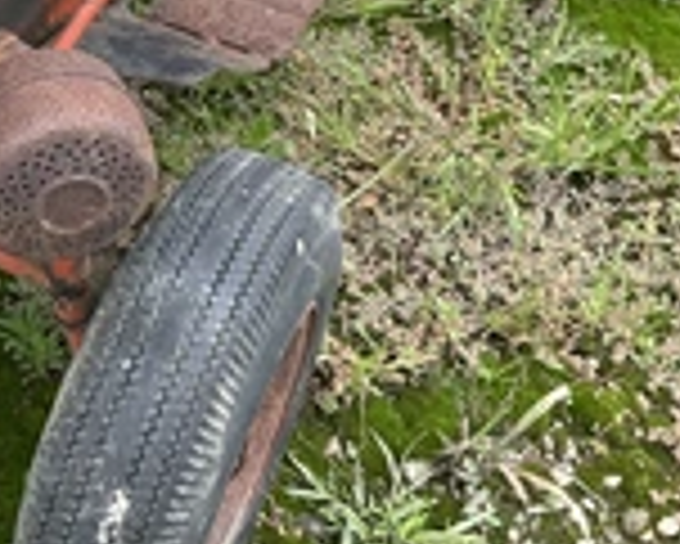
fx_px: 1510
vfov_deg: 19.7
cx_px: 0
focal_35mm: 75
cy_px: -22
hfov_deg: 24.2
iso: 16
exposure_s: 1/122
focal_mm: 3
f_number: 1.8
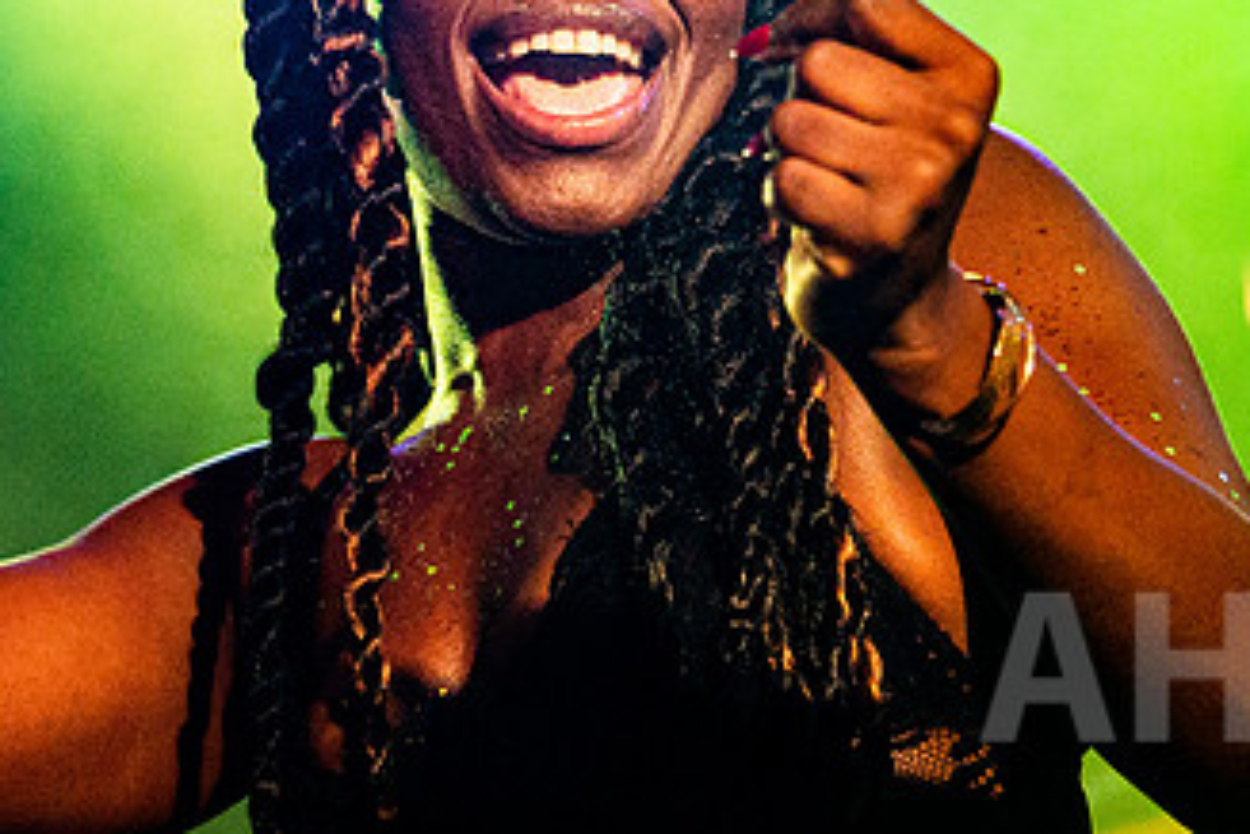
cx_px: 569
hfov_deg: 8.8
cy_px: 139
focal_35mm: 235
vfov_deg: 5.8
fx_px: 8159
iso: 2000
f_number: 5
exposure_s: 1/800
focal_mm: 110
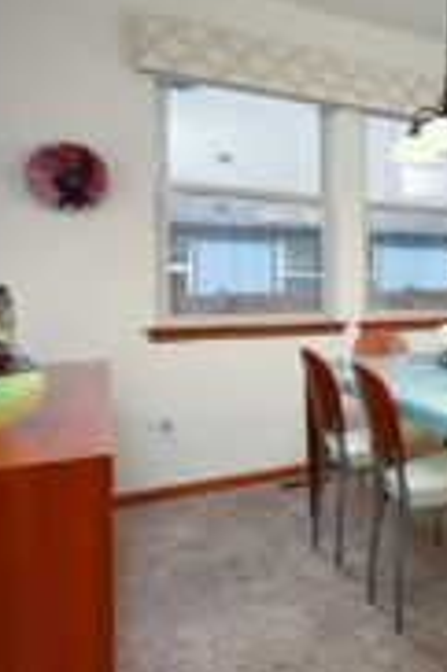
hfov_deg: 29.5
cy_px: 299
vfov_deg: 57.1
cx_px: 621
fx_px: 616
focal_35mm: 33
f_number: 7.1
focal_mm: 15
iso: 125
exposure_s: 1/40
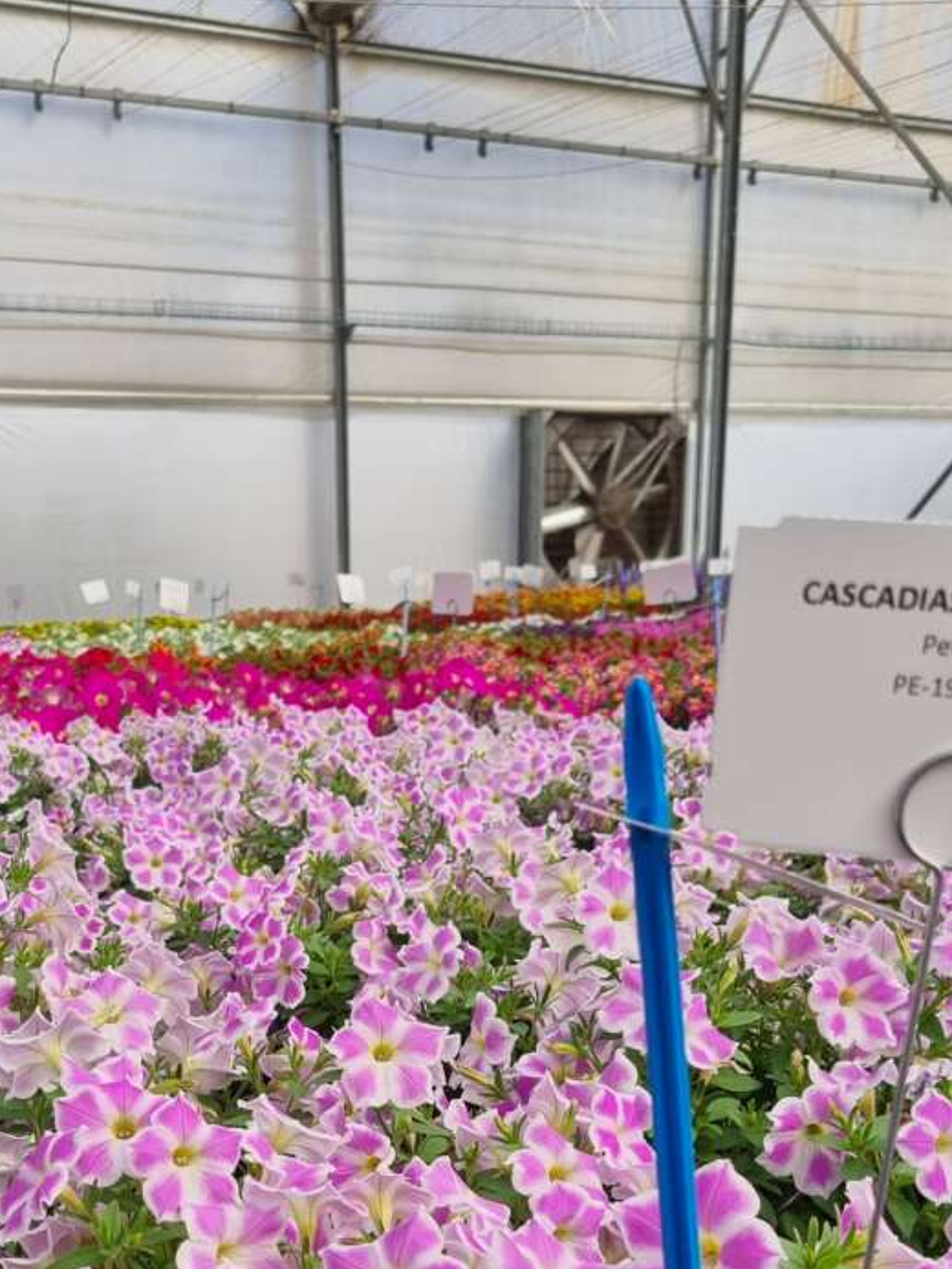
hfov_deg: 32.1
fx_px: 1650
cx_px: 372
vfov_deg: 39.7
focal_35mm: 45
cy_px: 1082
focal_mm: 5.4
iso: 50
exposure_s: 1/1952
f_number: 1.8
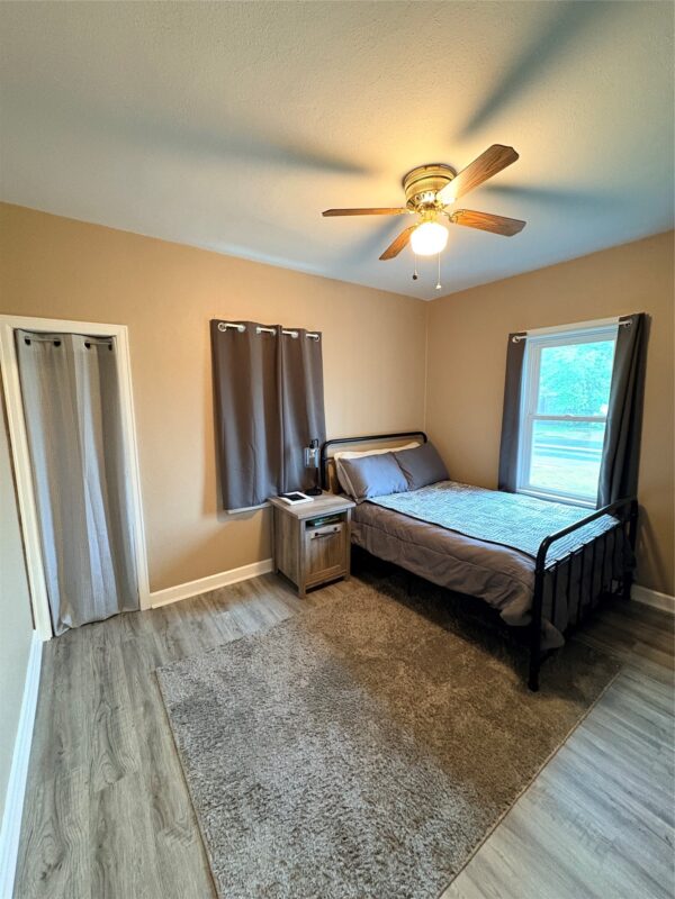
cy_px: 450
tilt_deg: -7.2
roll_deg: +0.7
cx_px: 338
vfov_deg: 102.1
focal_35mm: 14
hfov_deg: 85.7
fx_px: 364
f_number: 2.2
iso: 800
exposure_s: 1/40
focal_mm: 2.22
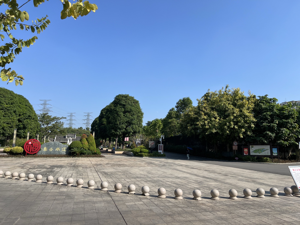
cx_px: 150
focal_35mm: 26
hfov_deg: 67.3
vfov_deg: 53.1
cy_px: 112
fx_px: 225
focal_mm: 5.7
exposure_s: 1/4115
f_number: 1.5
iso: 50
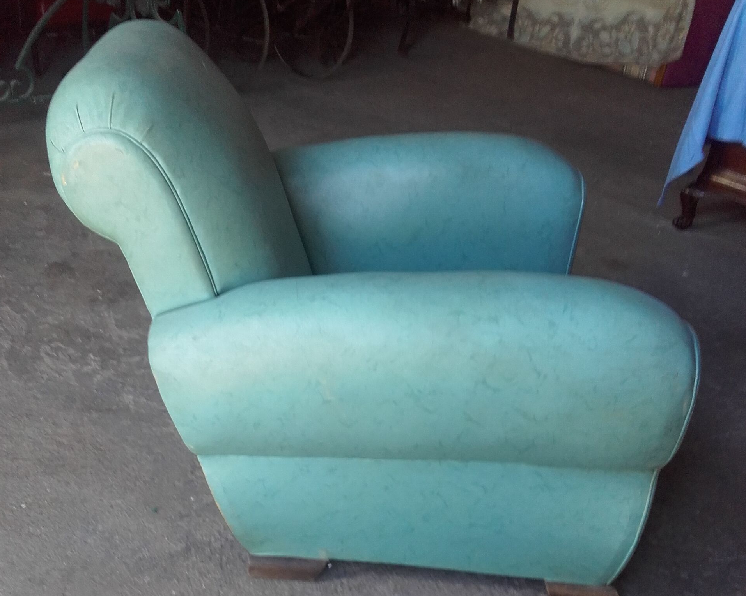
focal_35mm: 41
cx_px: 372
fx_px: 905
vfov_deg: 36.0
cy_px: 408
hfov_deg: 44.8
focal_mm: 3.3
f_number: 2.2
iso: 60
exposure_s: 1/33
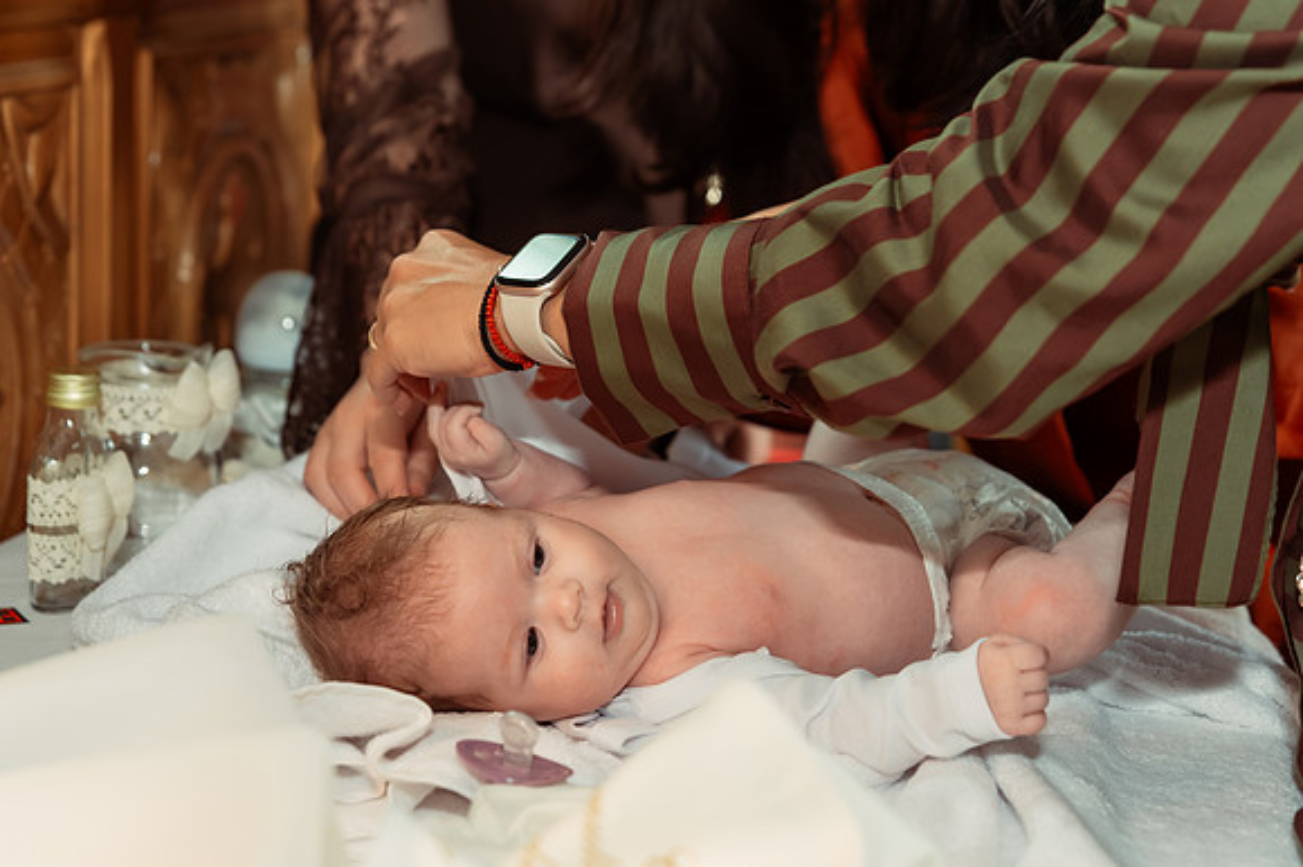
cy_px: 485
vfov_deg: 20.6
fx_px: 2385
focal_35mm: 66
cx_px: 602
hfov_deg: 30.5
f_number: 3.5
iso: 2500
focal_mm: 55
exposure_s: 1/250
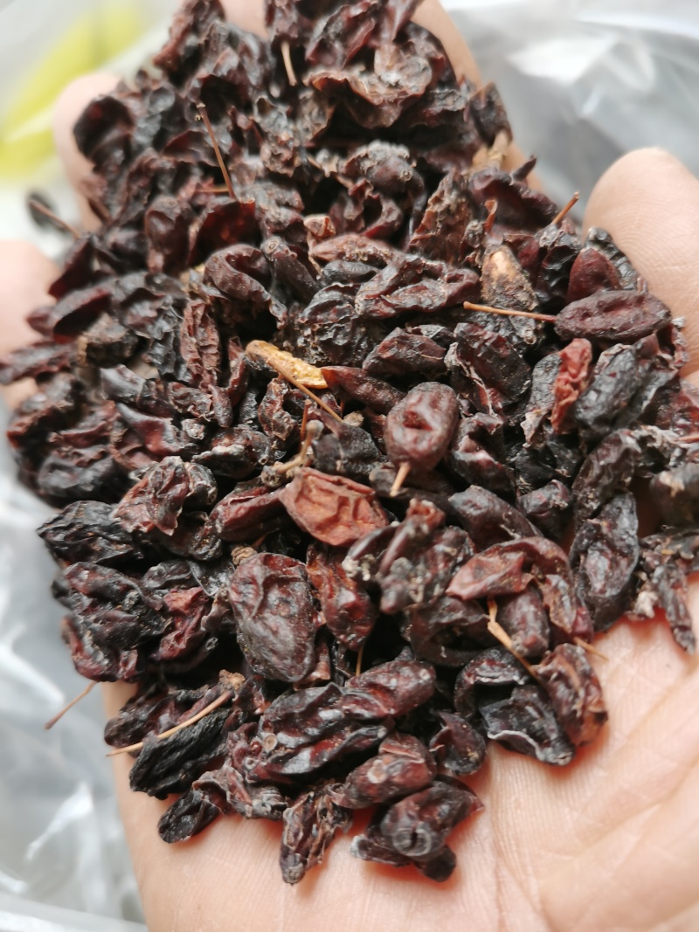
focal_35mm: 27
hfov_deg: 51.3
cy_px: 466
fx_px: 727
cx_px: 350
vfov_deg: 65.3
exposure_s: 1/100
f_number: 1.8
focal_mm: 5.58
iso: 125
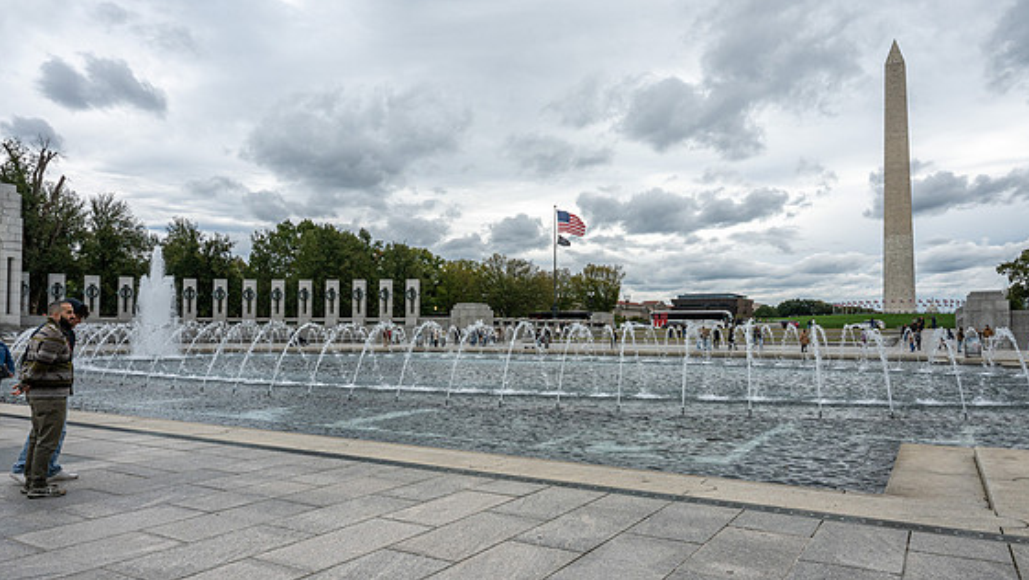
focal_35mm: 26
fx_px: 710
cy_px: 306
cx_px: 525
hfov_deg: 71.9
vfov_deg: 44.4
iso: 640
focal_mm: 24
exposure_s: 1/400
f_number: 13
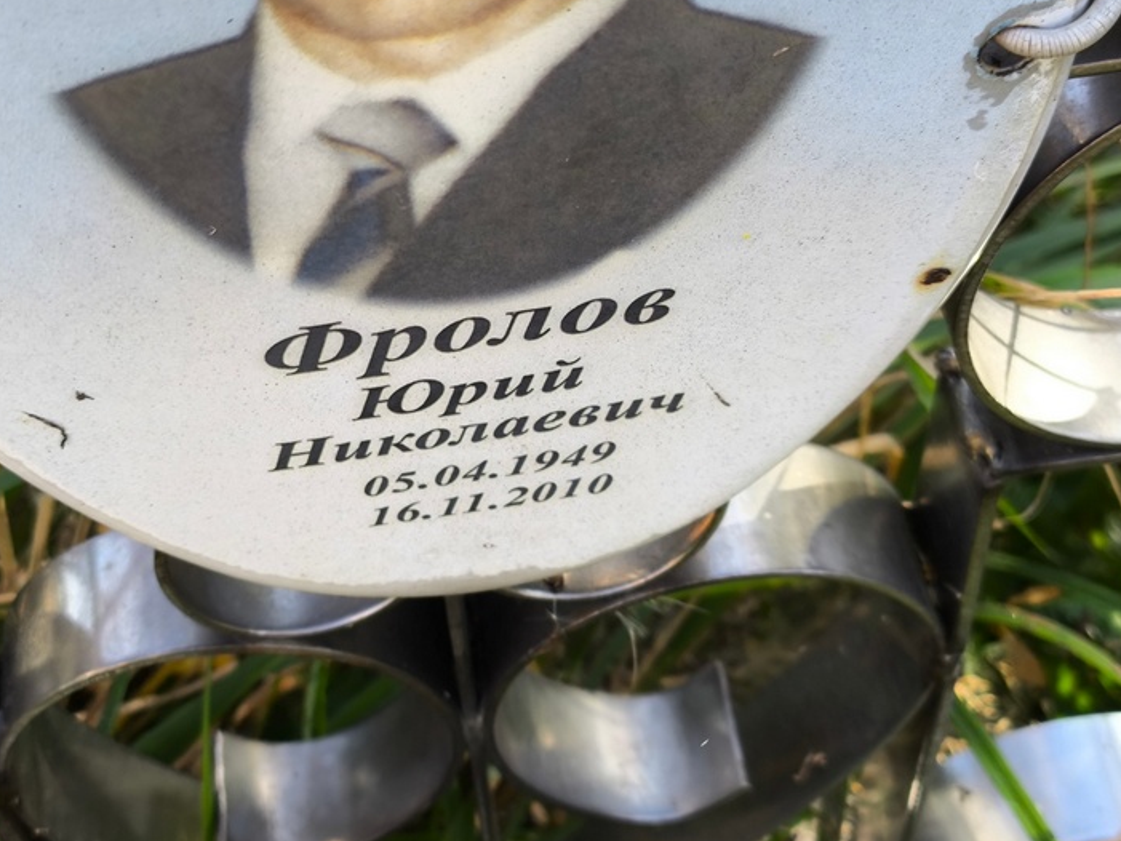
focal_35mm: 57
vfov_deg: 25.7
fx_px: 1846
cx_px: 493
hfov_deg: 33.7
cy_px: 379
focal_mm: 4.71
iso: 50
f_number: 1.7
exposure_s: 1/100
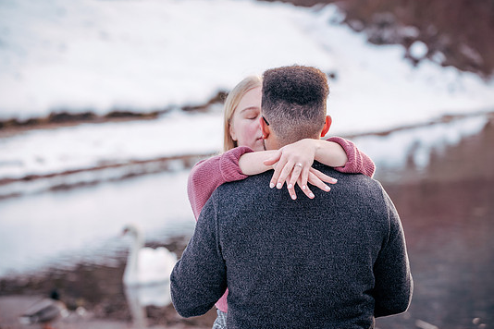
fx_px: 1564
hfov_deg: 17.9
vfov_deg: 12.0
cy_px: 170
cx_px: 244
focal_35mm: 114
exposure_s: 1/320
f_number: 4
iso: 250
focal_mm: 105
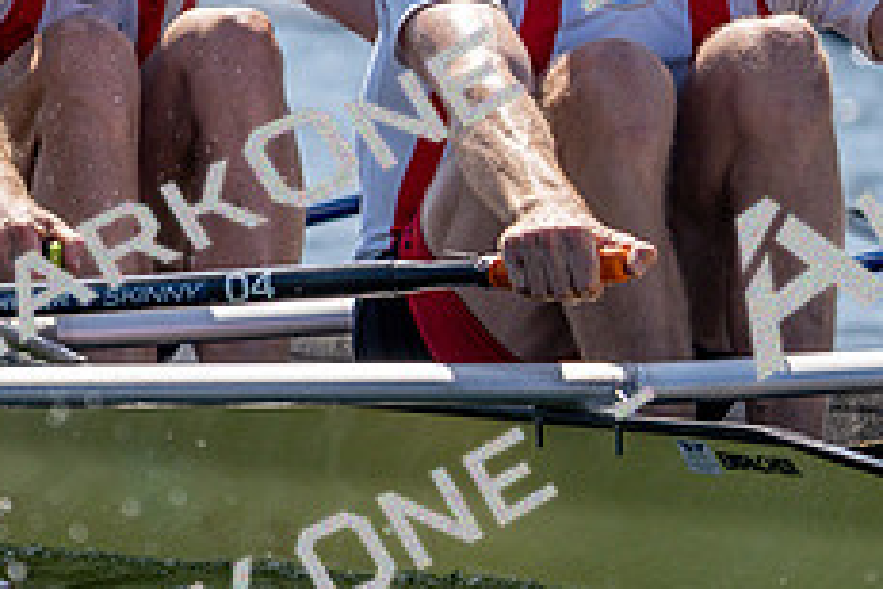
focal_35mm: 752
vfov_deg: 1.8
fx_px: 18443
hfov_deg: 2.7
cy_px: 17
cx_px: 409
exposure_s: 1/2000
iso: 250
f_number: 5.6
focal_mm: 300
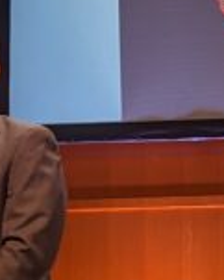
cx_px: 355
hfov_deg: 7.3
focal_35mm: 209
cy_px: 254
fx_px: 1730
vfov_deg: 9.2
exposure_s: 1/31
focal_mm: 4.38
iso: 58
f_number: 1.73
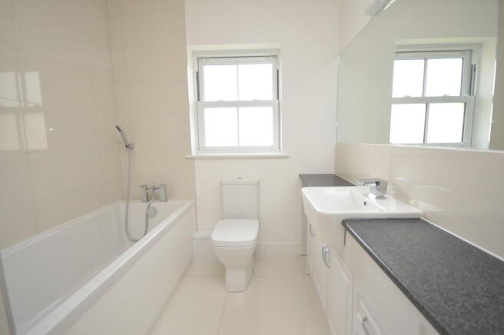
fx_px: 210
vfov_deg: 77.2
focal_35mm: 15
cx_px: 252
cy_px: 168
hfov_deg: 100.4
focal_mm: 10
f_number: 4.5
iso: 400
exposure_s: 1/80
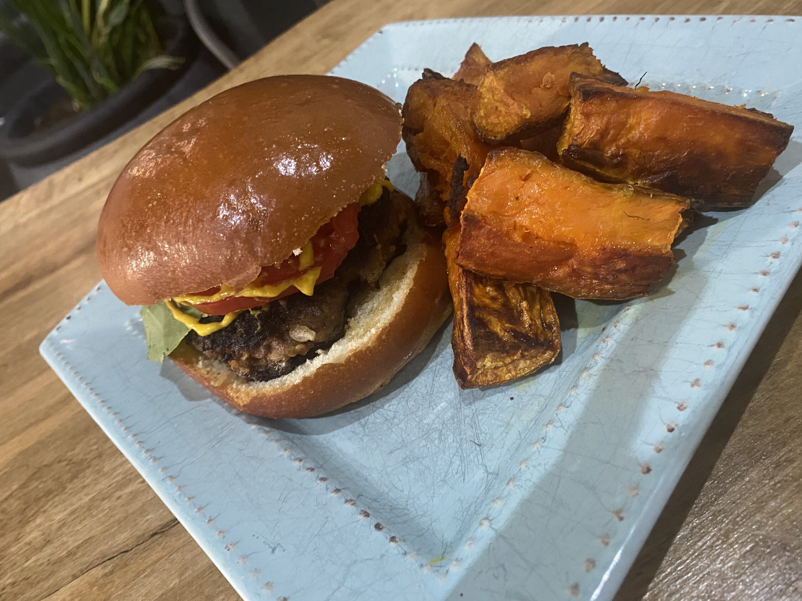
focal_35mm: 26
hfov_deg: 67.3
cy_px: 300
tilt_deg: -41.7
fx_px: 602
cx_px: 401
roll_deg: +32.0
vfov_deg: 53.1
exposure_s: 1/30
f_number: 1.8
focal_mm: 4.25
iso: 640
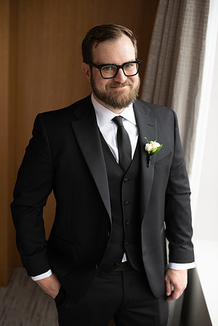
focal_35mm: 50
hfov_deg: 27.0
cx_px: 109
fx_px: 454
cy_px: 163
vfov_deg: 39.6
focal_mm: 50
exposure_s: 1/200
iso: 1250
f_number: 2.8
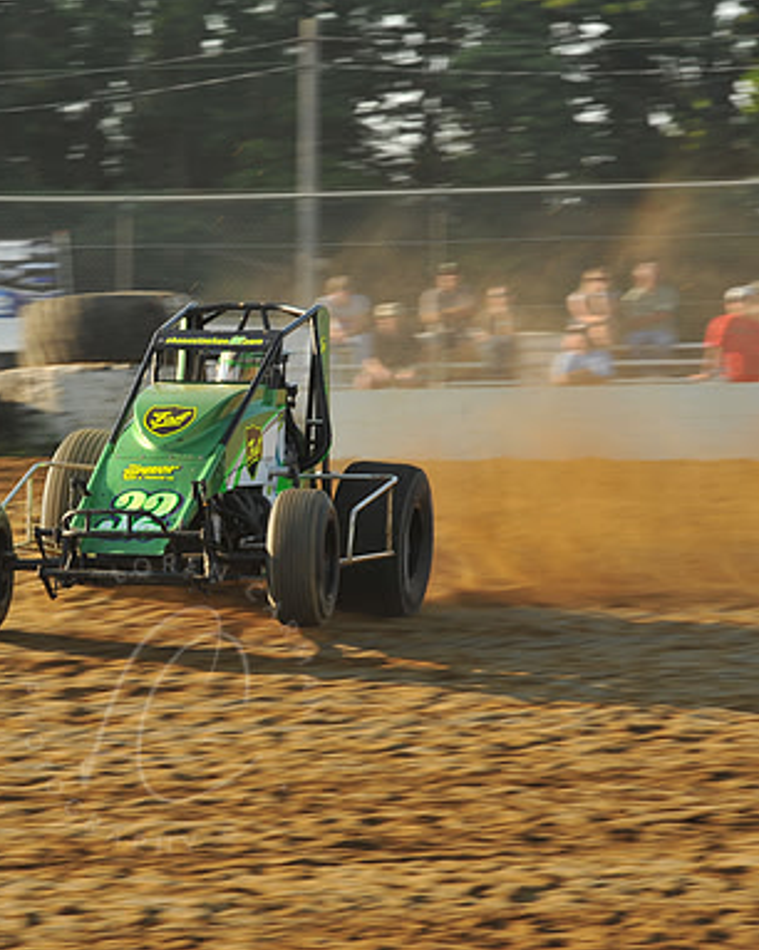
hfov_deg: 6.0
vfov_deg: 7.6
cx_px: 169
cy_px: 476
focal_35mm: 256
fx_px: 7194
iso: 400
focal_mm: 180
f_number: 9
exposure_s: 1/320
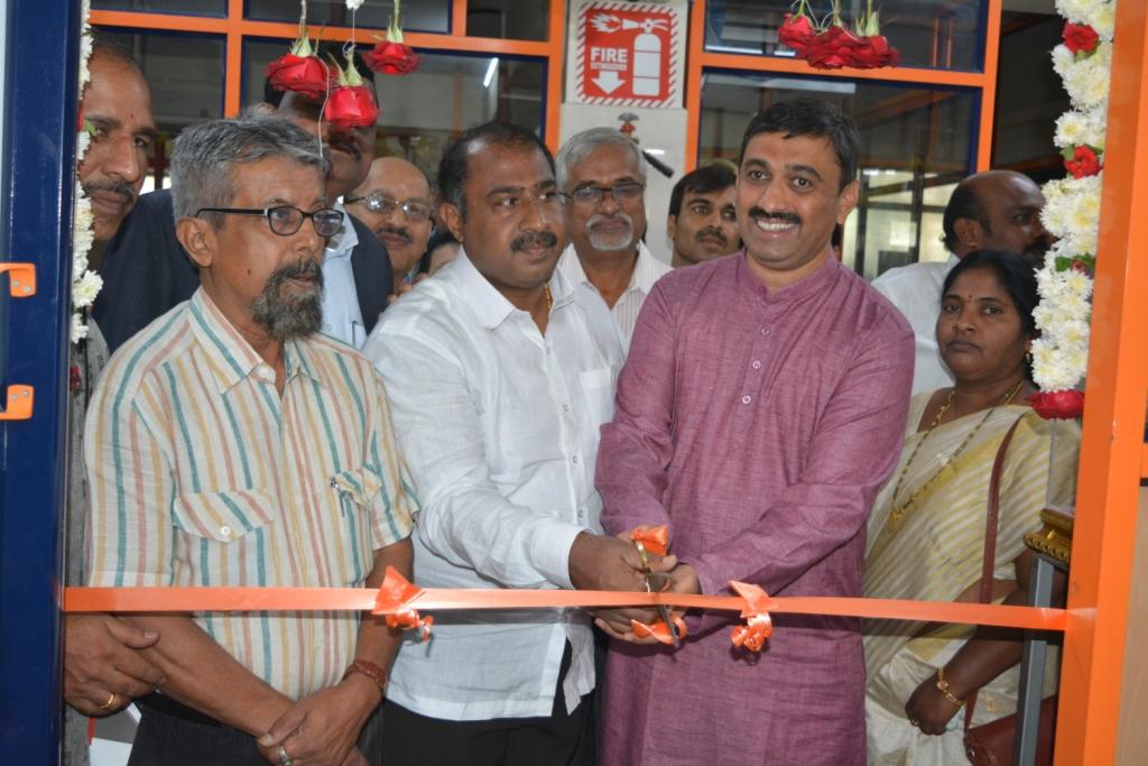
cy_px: 383
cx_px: 574
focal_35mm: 38
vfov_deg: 35.5
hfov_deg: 51.3
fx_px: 1196
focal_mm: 25
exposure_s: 1/60
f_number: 4
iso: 800
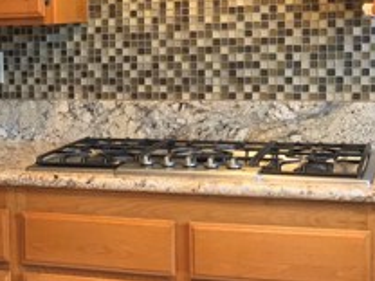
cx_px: 18
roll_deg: +2.2
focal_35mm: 86
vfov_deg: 17.2
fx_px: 932
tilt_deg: -8.5
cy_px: 139
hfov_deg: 22.1
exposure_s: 1/30
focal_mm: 3.99
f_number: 1.8
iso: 64
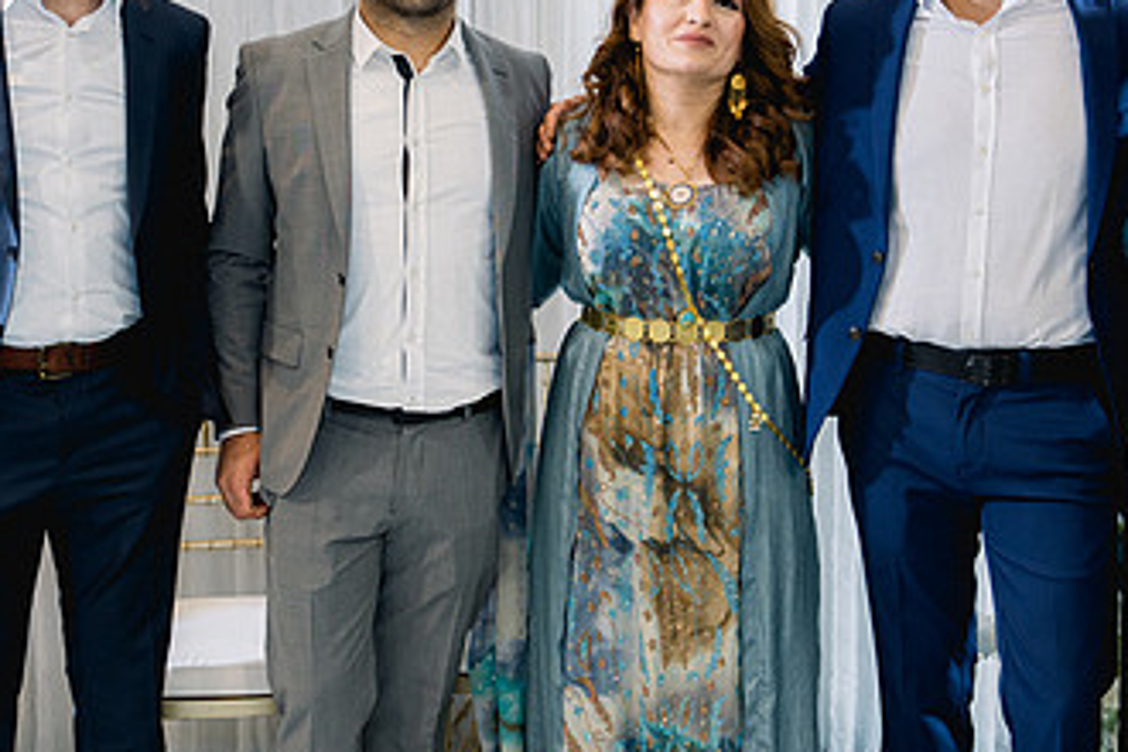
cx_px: 543
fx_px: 1817
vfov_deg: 23.4
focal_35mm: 58
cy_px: 316
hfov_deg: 34.5
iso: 800
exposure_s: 1/160
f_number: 2.8
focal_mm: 33
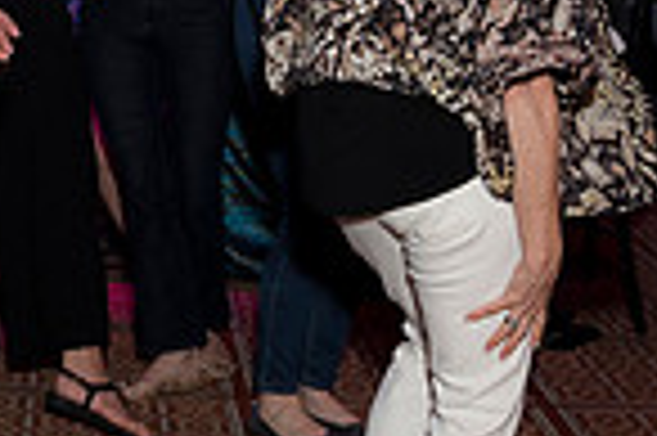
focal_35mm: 112
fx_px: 2042
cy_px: 65
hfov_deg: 16.3
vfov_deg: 12.1
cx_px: -387
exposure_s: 1/100
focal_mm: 28
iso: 800
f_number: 4
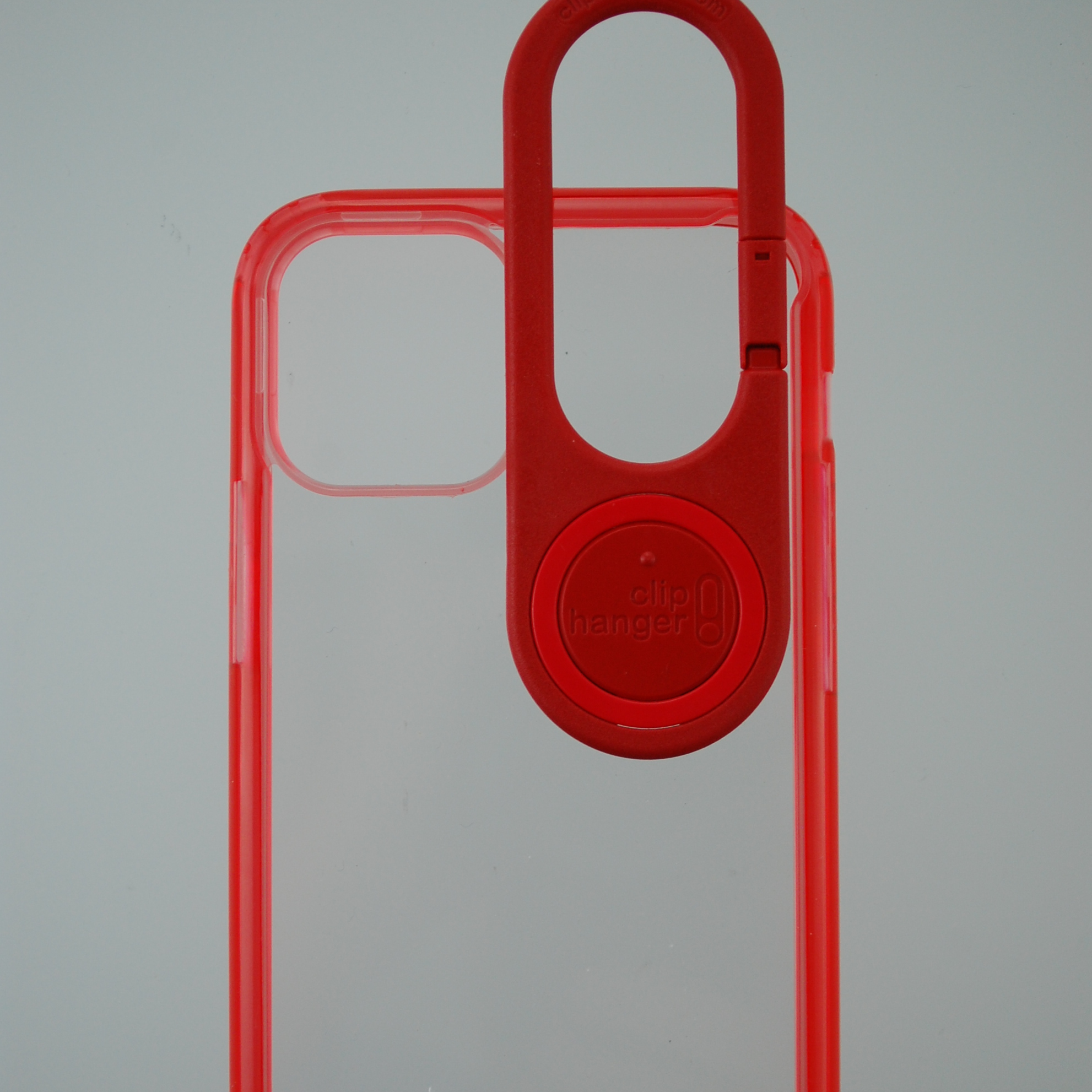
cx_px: 547
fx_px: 2414
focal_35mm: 68
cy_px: 680
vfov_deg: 25.4
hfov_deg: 25.5
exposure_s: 1/60
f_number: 5.3
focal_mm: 35
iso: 400
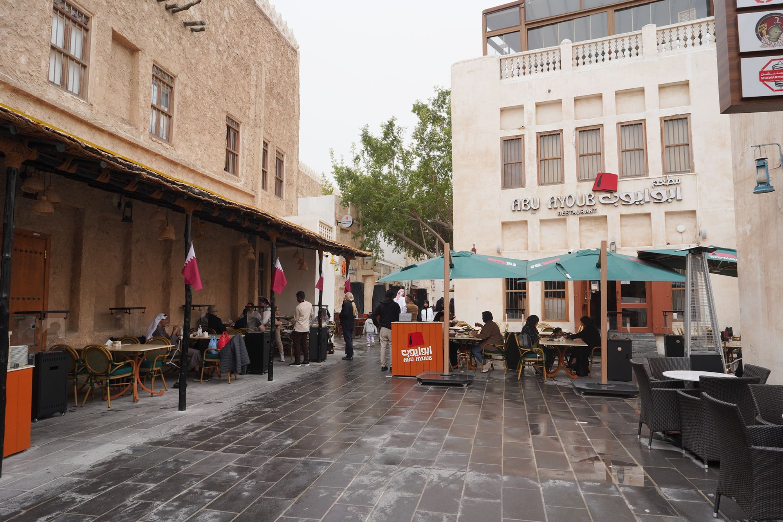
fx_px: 522
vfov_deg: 53.1
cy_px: 261
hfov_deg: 73.7
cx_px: 392
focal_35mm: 24
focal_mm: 24
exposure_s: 1/100
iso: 400
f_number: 13
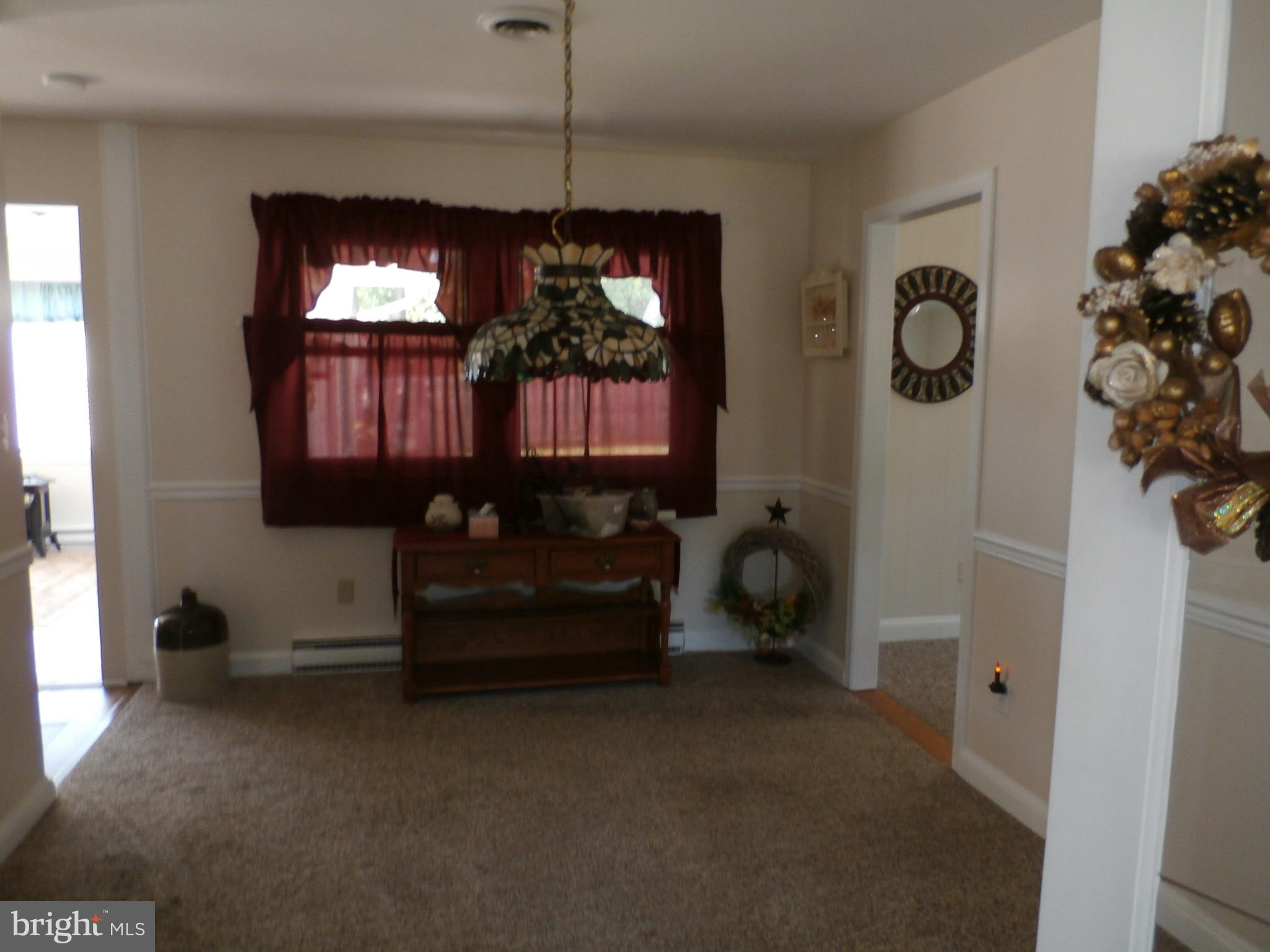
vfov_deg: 54.9
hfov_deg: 69.4
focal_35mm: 25
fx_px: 917
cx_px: 635
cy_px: 476
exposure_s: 1/30
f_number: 3
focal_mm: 4.5
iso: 200
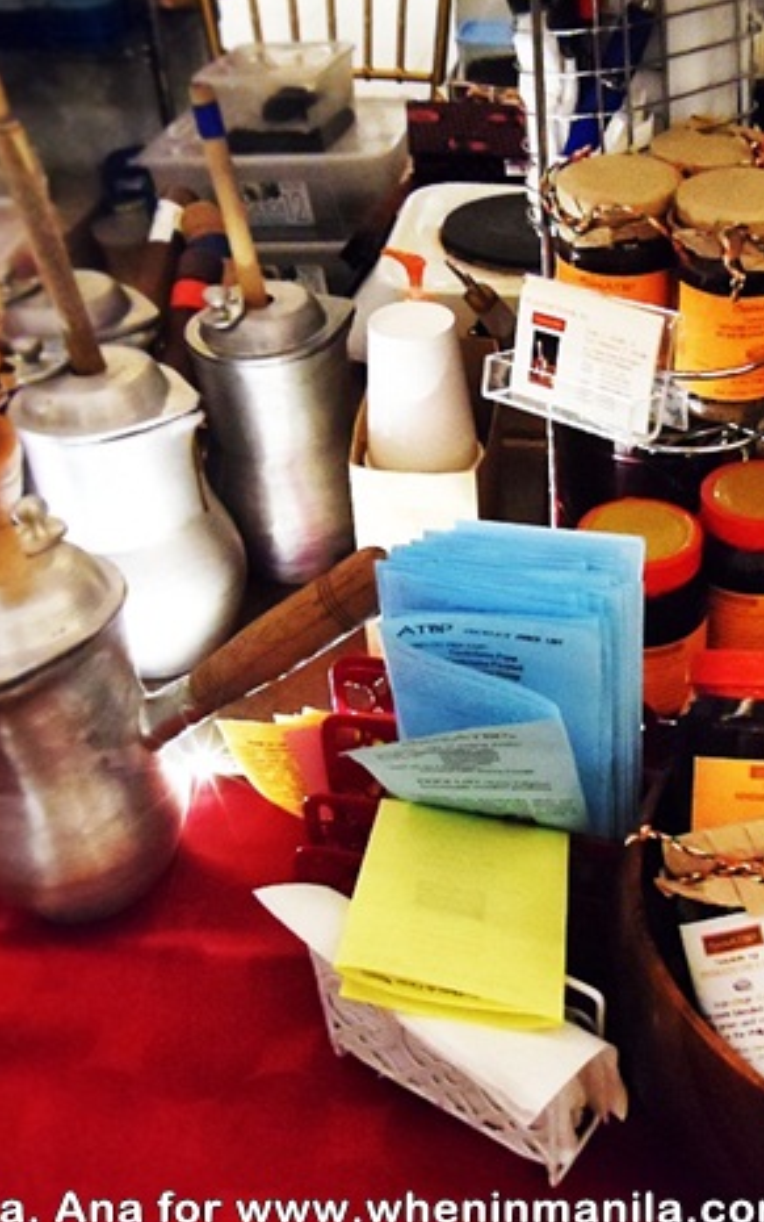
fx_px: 1165
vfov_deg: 55.3
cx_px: 580
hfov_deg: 35.4
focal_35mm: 35
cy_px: 620
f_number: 3.2
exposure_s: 1/30
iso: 800
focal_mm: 4
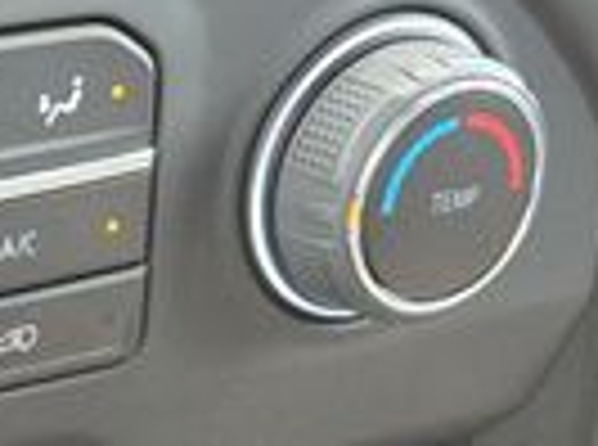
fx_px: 1912
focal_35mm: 111
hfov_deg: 15.8
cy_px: 482
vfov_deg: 13.0
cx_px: -391
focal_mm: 5.4
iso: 200
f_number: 1.8
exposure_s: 1/100
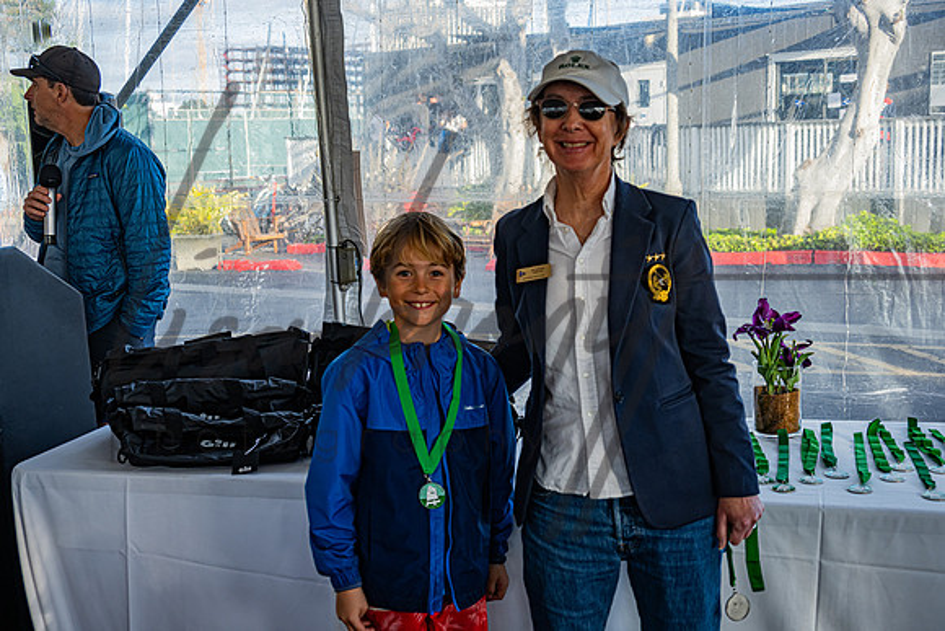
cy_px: 316
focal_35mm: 43
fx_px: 1118
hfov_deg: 45.8
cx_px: 472
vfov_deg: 31.5
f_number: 5
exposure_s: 1/250
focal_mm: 40
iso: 280
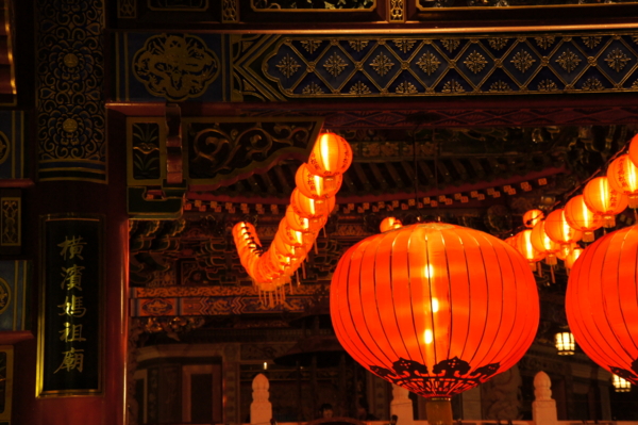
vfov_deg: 12.2
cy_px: 212
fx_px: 1992
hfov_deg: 18.2
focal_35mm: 112
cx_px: 319
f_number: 5.6
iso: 1600
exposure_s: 1/80
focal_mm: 75
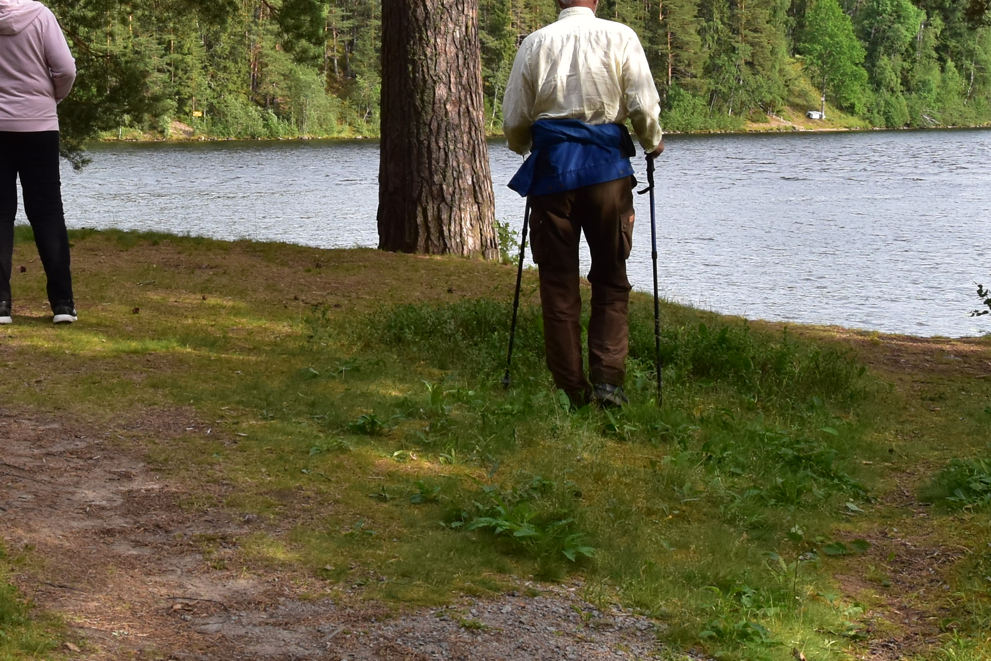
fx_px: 1954
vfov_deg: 18.8
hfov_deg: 28.1
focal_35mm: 71
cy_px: 47
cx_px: 271
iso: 400
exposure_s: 1/250
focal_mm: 18
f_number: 10
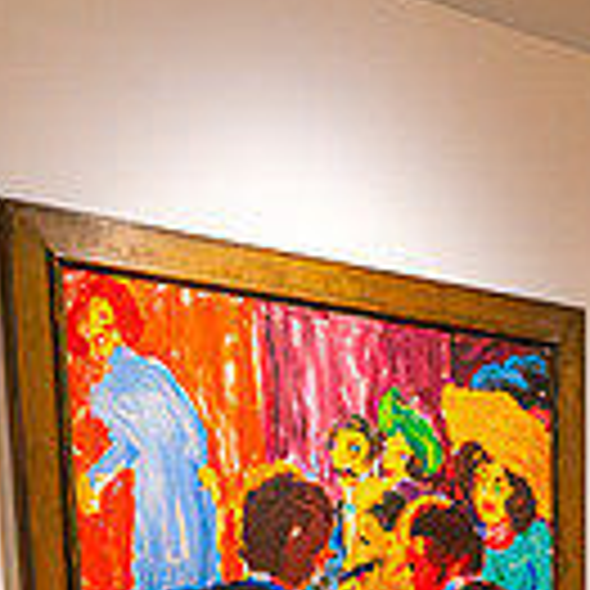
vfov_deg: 19.6
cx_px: 649
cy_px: 896
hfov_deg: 21.6
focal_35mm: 76
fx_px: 1466
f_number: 4.5
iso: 5000
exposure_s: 1/30
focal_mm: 26
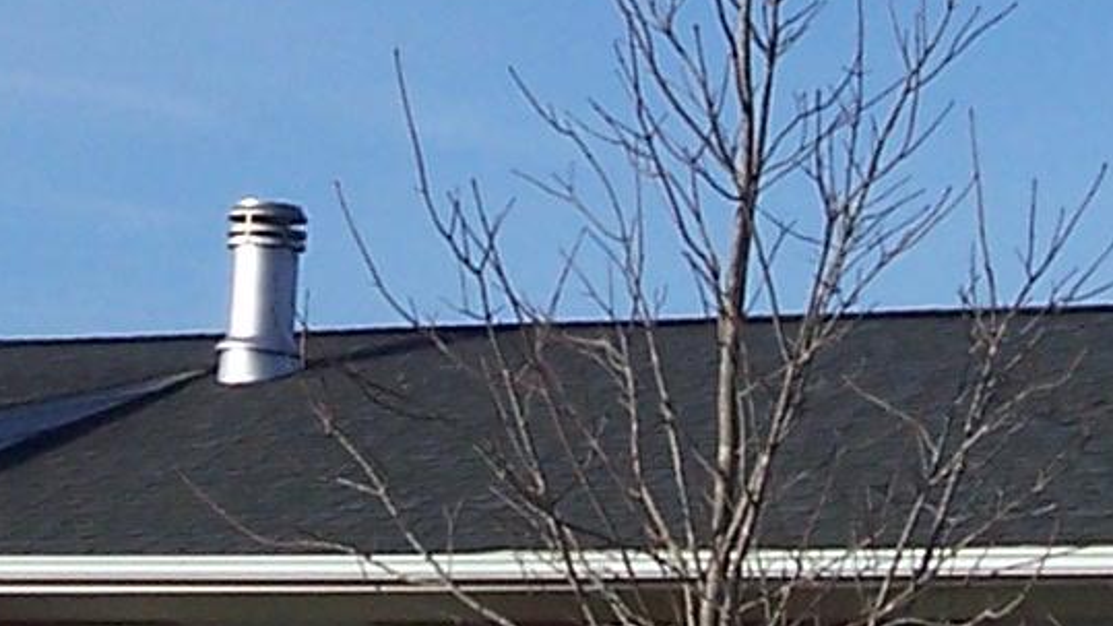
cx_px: 473
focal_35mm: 176
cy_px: -60
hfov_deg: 12.2
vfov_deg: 6.9
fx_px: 5193
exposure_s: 1/500
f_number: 5.6
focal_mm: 5.6
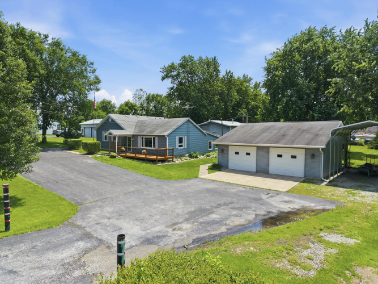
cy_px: 142
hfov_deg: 71.6
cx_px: 189
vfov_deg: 56.8
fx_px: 262
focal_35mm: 24
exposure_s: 1/6400
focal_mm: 8.7
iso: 330
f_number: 1.8
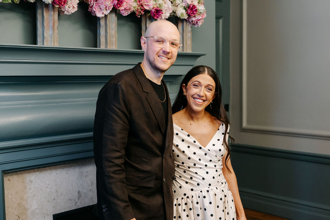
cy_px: 109
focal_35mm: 47
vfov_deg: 28.8
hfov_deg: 42.1
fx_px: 429
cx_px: 165
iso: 2000
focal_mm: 46
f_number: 3.2
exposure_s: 1/100
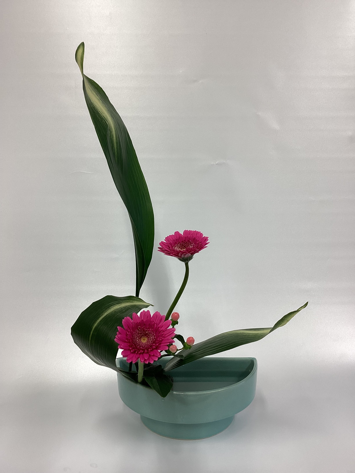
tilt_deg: -7.8
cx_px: 178
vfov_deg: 58.4
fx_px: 424
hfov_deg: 45.4
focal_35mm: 31
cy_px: 236
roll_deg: -0.6
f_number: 2.4
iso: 64
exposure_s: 1/100
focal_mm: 3.3
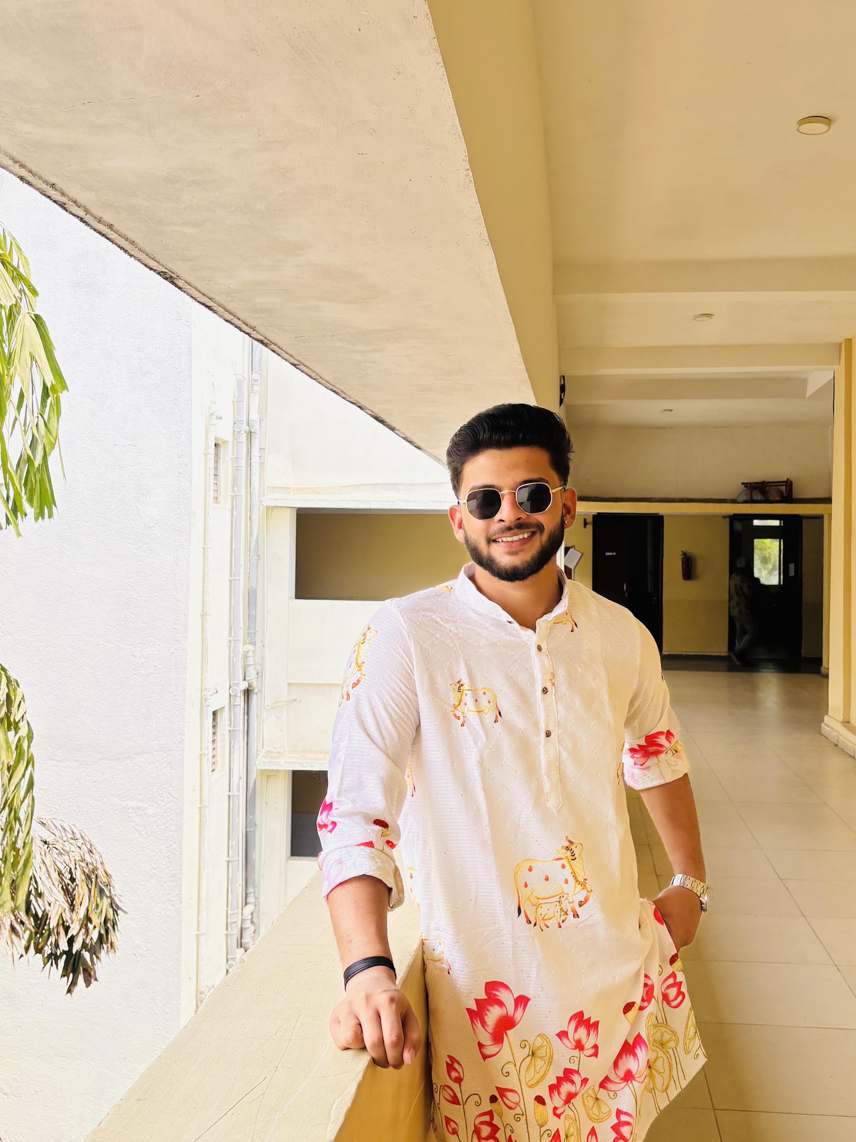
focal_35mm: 34
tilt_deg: +0.6
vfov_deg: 53.9
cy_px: 534
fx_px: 1121
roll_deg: -1.4
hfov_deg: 41.7
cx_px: 491
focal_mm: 5.96
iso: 50
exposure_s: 1/1080
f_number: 1.6
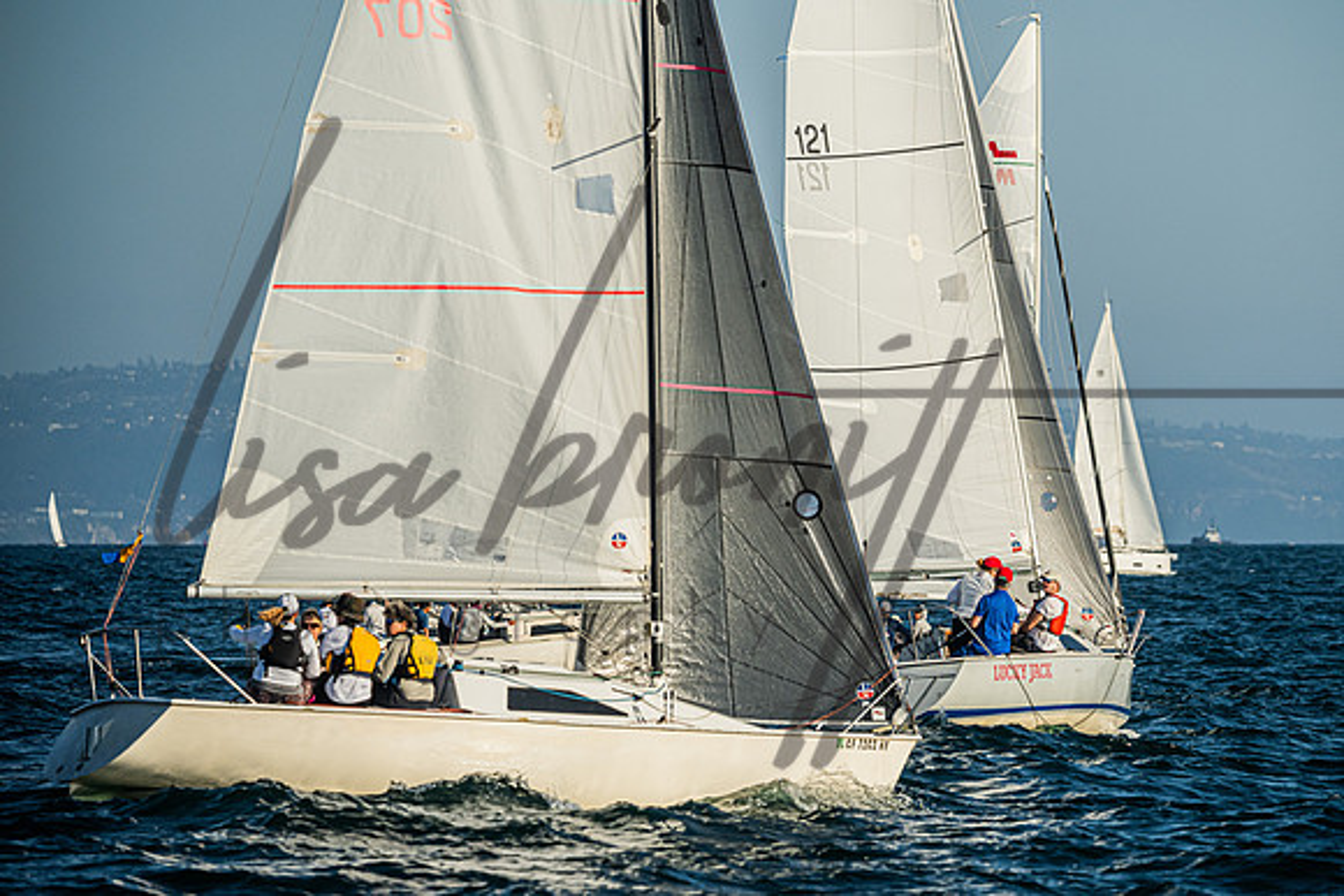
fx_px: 10589
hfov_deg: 7.3
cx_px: 826
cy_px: 456
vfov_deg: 4.8
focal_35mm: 284
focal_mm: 230
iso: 400
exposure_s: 1/5000
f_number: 5.6
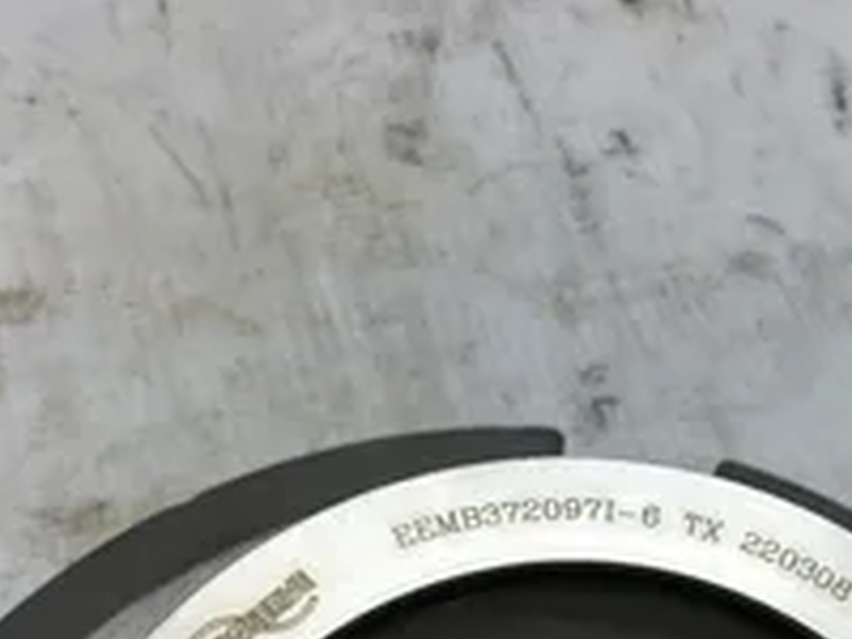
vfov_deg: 23.1
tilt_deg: -64.0
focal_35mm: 62
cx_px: 609
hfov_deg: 30.8
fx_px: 1526
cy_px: 567
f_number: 2.4
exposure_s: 1/181
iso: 25
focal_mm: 3.3
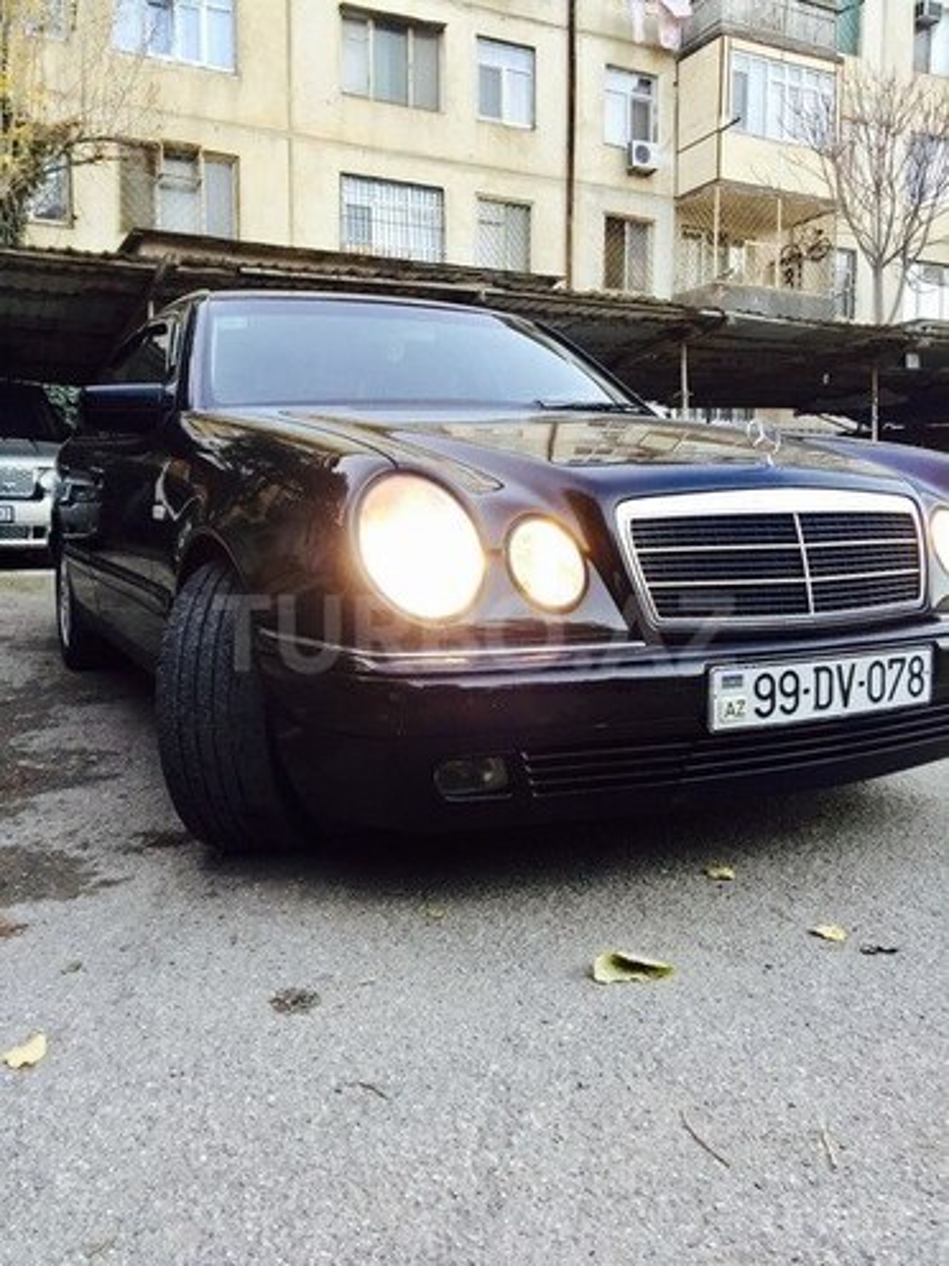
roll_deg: -1.2
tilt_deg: -4.7
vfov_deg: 61.7
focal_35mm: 29
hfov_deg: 48.2
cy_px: 633
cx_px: 474
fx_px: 1060
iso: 50
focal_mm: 4.15
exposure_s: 1/33
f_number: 2.2
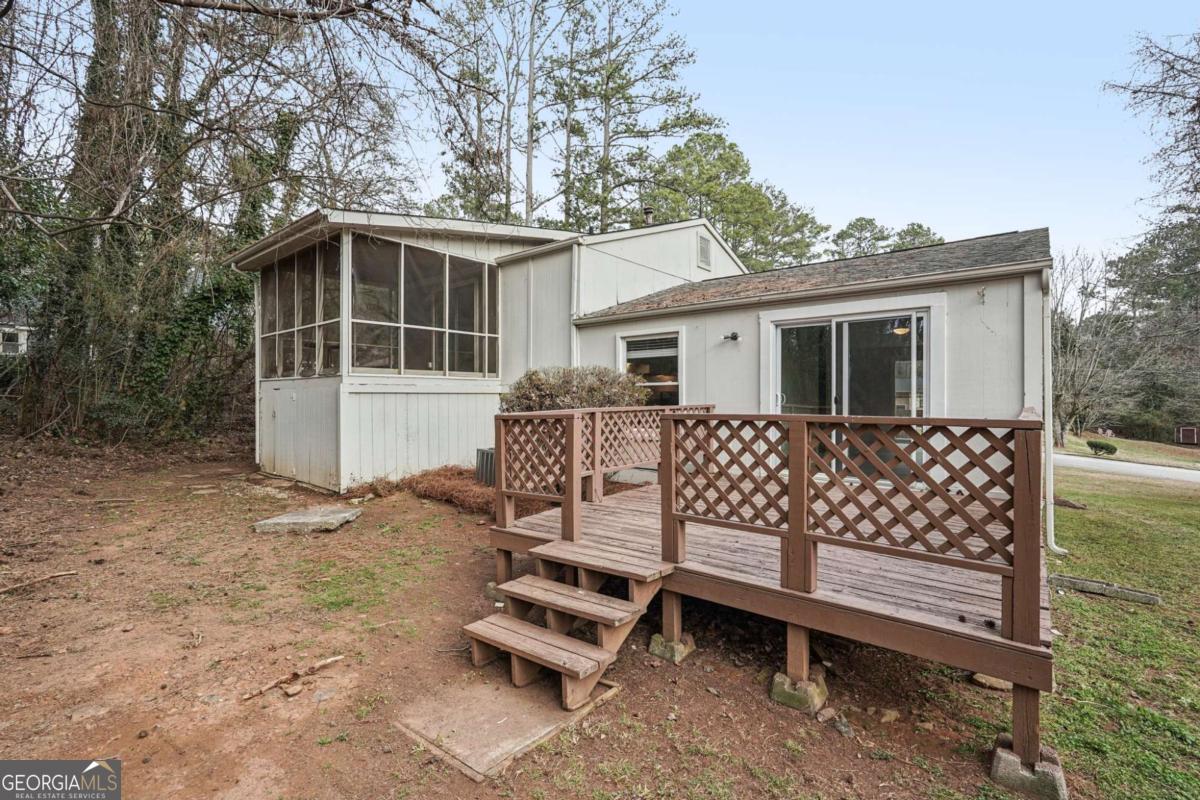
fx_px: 533
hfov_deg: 96.7
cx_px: 600
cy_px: 400
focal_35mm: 16
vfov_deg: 73.7
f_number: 8
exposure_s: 1/320
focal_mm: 16
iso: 800
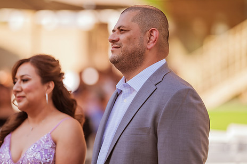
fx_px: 1159
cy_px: 88
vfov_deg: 8.1
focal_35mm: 169
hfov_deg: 12.2
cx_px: 94
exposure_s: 1/1250
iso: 125
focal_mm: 135
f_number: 1.8
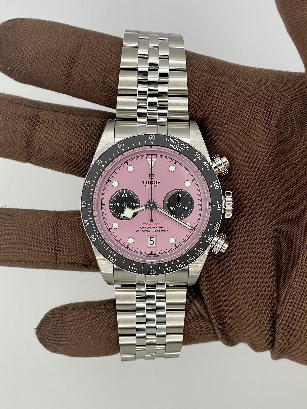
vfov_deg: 36.8
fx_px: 615
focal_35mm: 52
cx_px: 154
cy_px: 204
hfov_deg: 28.0
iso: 32
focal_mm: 6
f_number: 2
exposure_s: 1/120
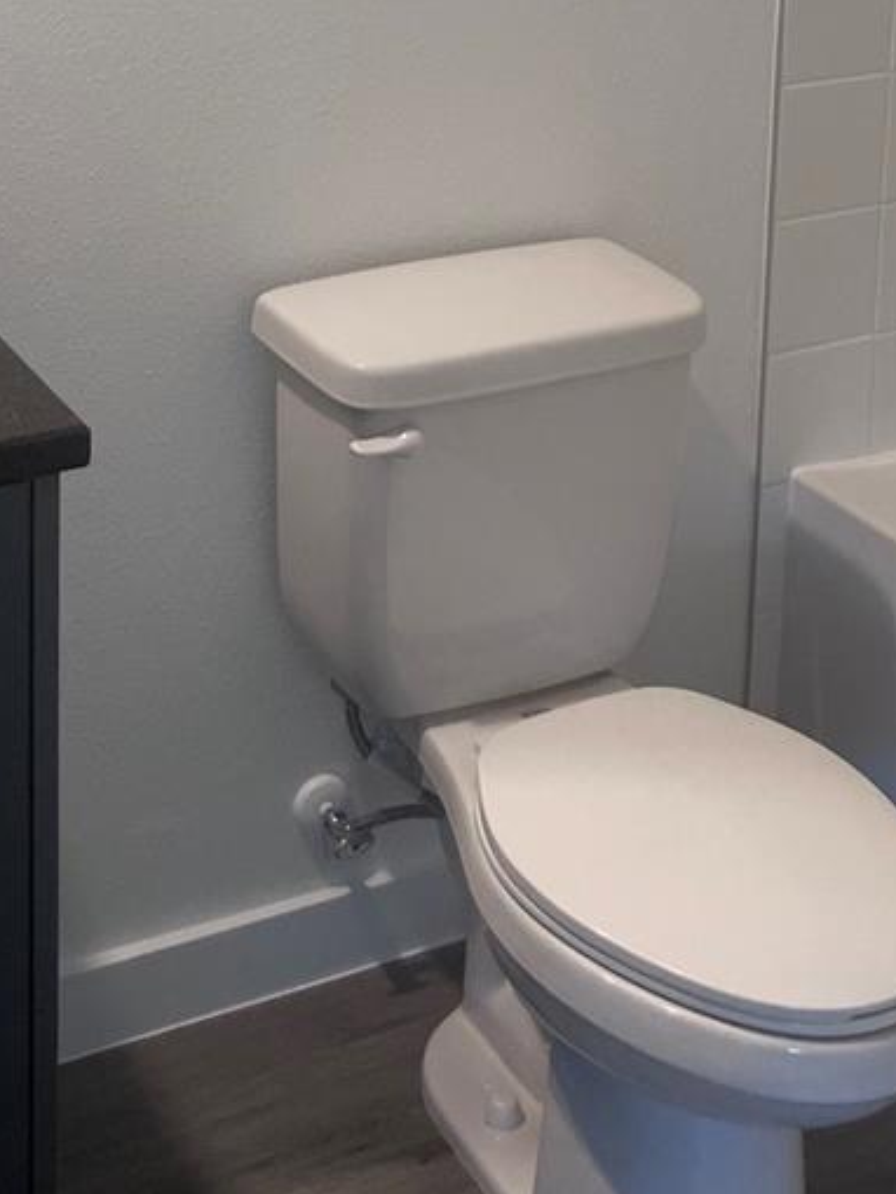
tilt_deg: -8.5
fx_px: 2277
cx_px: 392
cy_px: -80
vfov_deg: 27.2
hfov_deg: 22.3
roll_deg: -1.5
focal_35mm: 66
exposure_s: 1/60
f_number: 1.8
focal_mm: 3.99
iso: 125
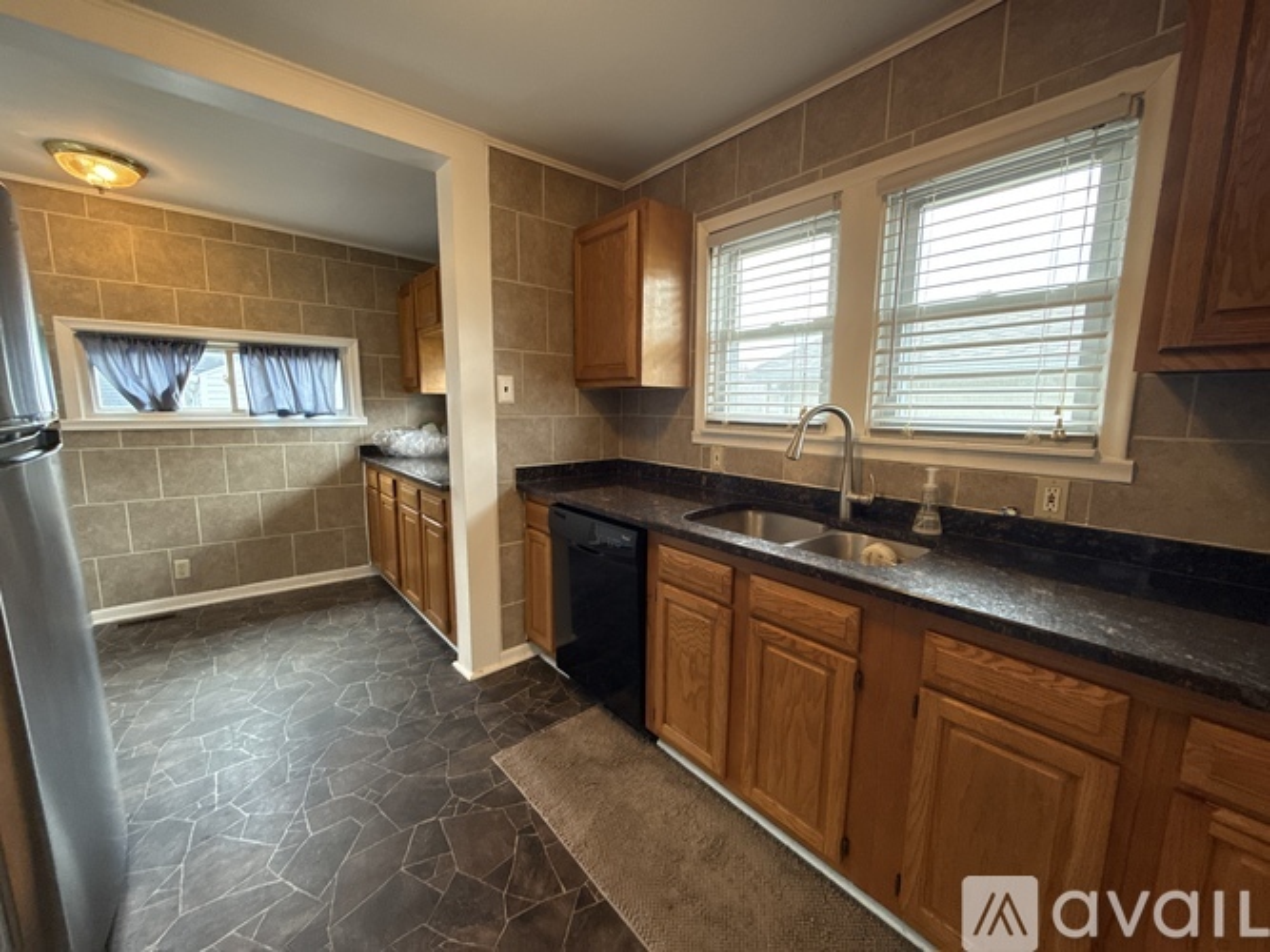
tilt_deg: -7.9
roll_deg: -0.7
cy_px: 476
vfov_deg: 85.7
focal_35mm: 14
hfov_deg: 102.1
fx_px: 514
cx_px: 635
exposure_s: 1/120
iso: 400
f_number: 2.2
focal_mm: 2.22
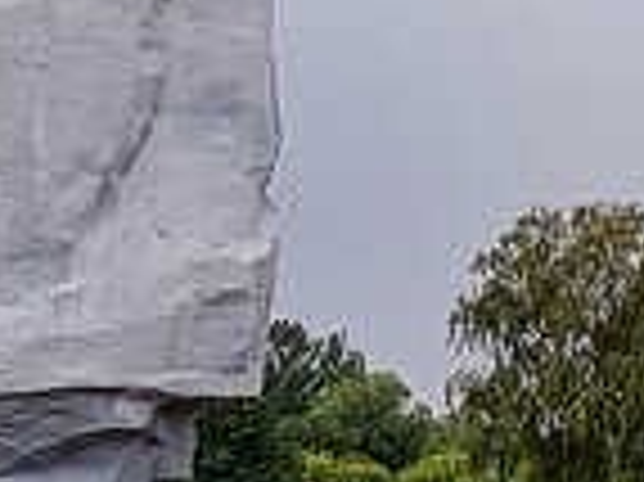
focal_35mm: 343
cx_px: 320
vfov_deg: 4.2
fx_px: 6376
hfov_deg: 5.8
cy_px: -764
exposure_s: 1/185
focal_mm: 6.11
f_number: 1.7
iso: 50
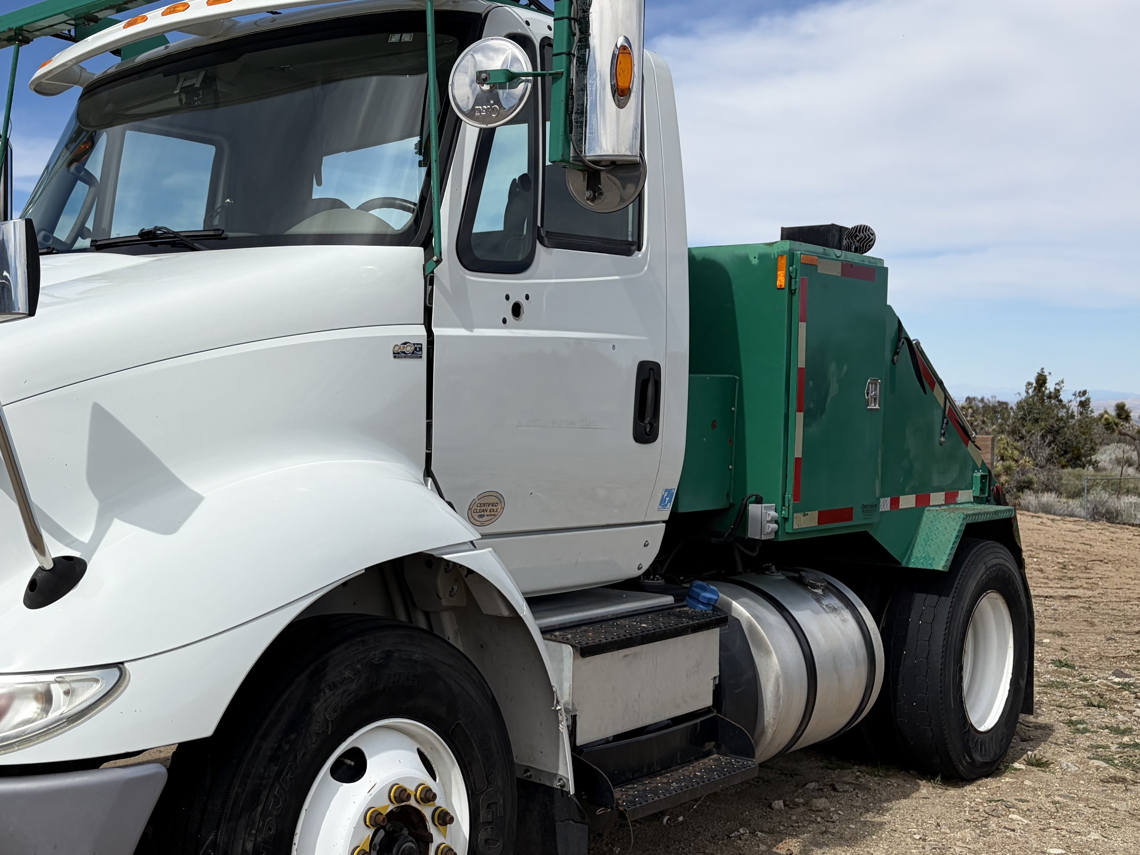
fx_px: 1383
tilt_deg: -3.6
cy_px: 418
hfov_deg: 43.5
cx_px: 302
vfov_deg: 34.3
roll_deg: -1.0
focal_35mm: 42
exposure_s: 1/6993
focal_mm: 5.96
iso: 50
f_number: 1.6
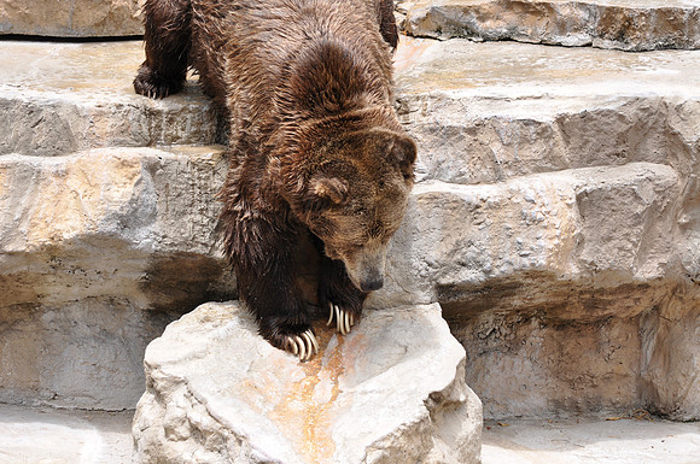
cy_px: 232
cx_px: 350
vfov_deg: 13.0
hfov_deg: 19.5
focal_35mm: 105
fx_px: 2039
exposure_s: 1/500
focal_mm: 70
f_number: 5.6
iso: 200
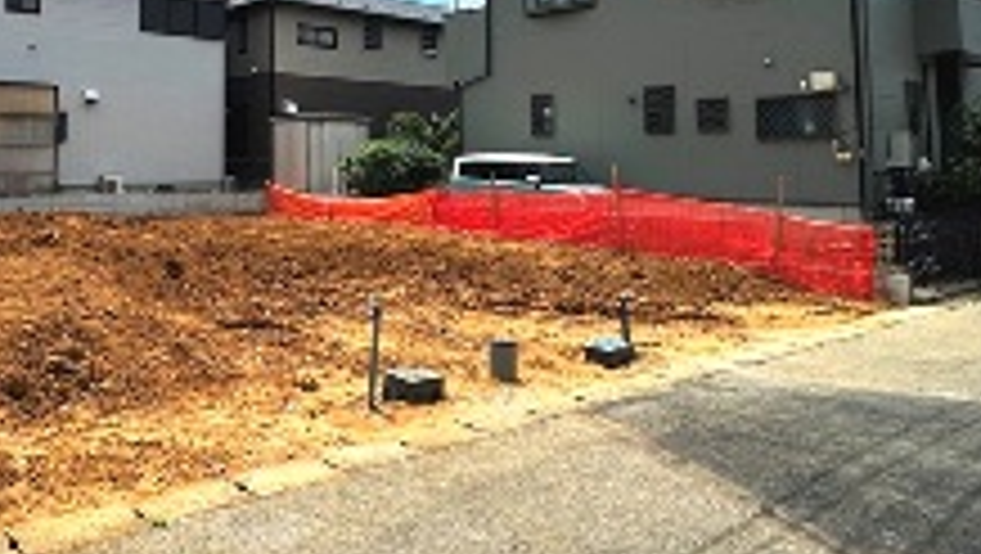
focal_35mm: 28
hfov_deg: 63.2
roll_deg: -0.8
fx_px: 729
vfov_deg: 39.8
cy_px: 104
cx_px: 225
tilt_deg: +4.2
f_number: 2.2
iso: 40
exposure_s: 1/2959
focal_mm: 2.22
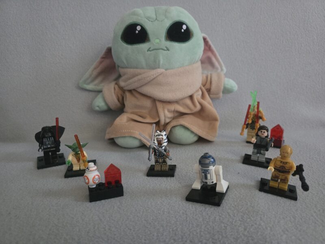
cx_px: 162
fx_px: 216
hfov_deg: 73.9
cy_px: 122
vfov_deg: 58.9
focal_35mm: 23
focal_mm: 6.3
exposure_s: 1/100
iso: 2500
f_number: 1.7
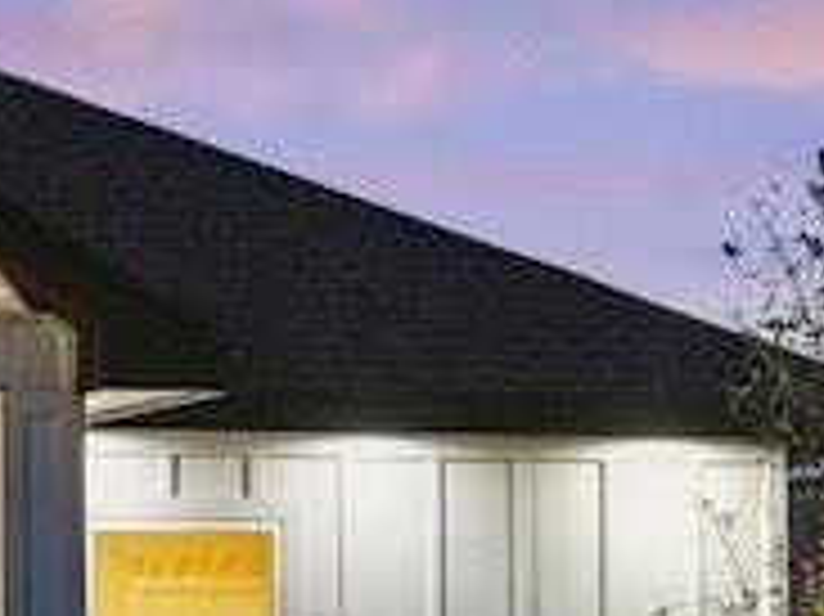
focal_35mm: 198
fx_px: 4705
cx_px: -576
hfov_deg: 9.6
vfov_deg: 7.5
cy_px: 632
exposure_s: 1/40
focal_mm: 36.7
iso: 1250
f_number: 4.5
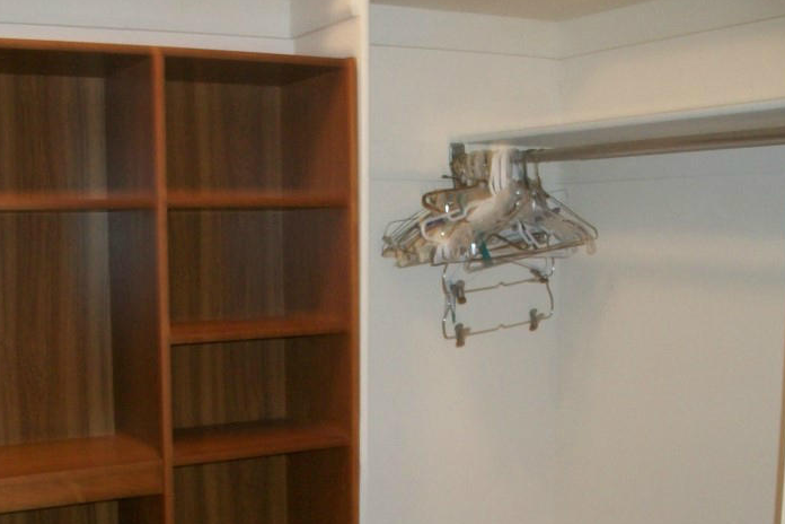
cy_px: 393
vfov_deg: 27.2
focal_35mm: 49
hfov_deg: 40.2
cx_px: 311
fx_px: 1068
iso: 160
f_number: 2.9
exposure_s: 1/30
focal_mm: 5.7
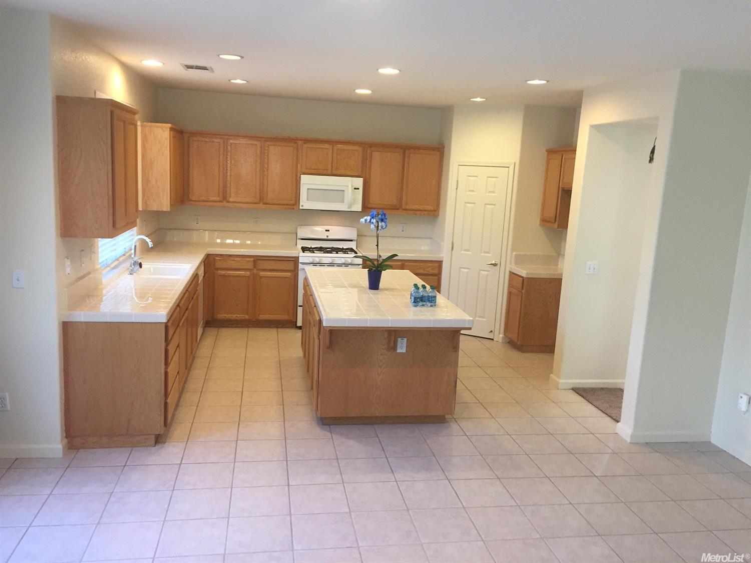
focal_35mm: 29
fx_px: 629
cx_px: 376
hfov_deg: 61.7
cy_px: 282
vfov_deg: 48.2
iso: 100
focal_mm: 4.15
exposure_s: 1/30
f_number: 2.2
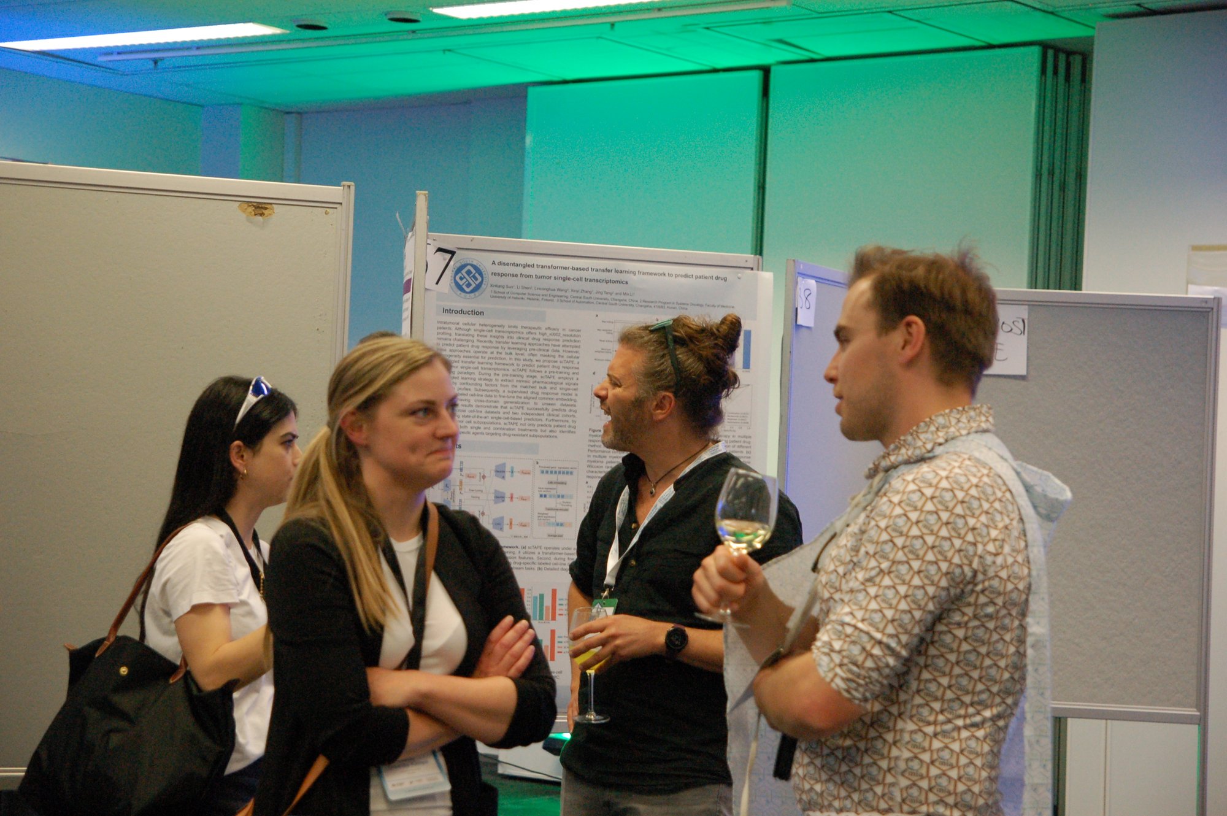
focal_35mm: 75
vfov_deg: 18.2
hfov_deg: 27.0
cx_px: 614
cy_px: 408
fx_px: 2554
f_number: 4
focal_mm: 50
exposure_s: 1/125
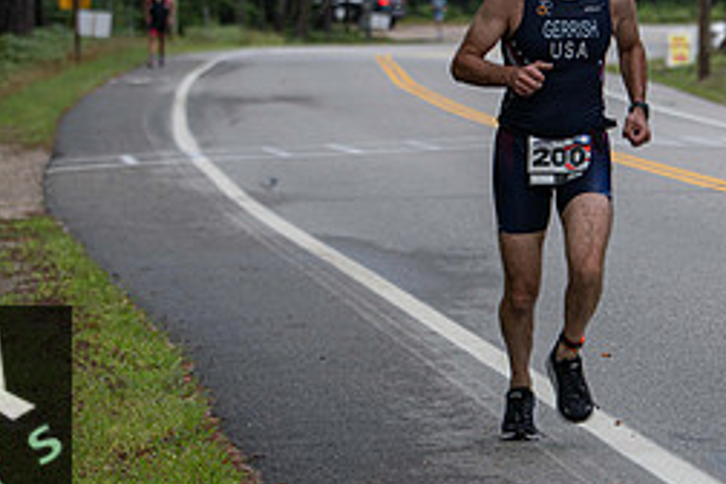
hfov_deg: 8.5
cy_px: 157
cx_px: 498
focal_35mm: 242
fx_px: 4880
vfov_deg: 5.7
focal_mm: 105
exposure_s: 1/400
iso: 200
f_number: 4
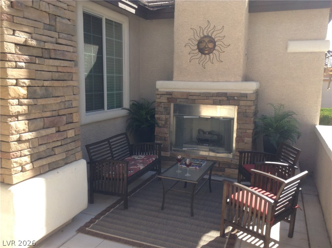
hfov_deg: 55.4
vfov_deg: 42.8
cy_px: 124
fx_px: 316
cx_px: 166
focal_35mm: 33
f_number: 2.4
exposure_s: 1/411
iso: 32
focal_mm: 3.3
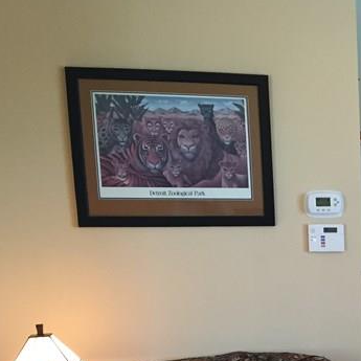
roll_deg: +0.0
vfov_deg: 21.9
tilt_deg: -10.8
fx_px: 897
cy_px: 359
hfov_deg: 20.3
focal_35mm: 76
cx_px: 499
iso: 100
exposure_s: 1/30
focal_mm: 4.15
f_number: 2.2
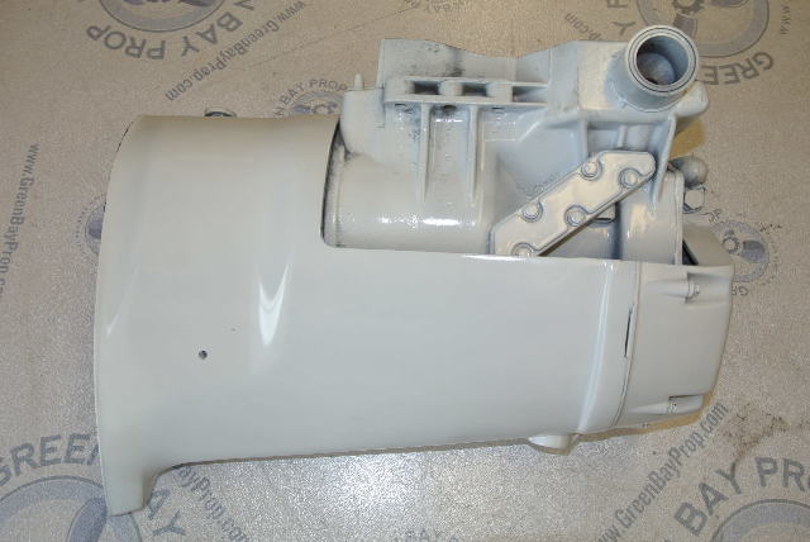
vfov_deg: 45.0
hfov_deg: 63.6
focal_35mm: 29
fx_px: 653
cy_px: 271
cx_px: 405
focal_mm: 11
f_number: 6.3
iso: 200
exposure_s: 1/60
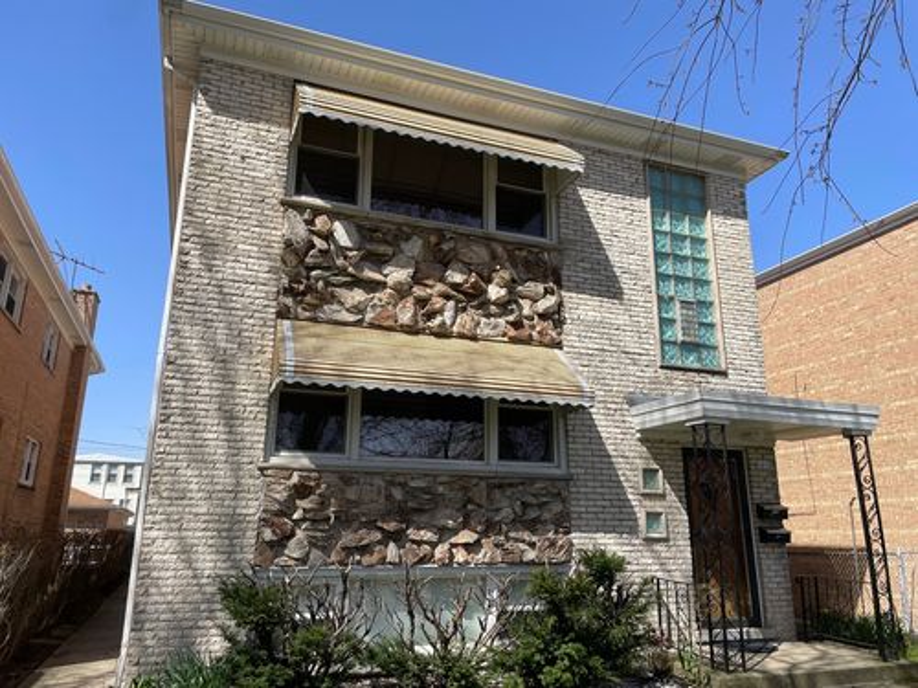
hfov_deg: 67.3
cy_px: 344
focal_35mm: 26
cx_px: 459
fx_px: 690
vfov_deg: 53.1
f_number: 1.6
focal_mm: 4.2
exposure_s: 1/2451
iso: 32
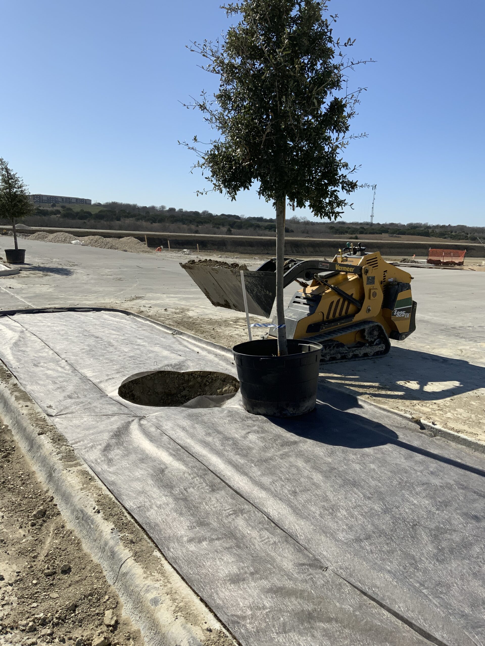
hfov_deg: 48.2
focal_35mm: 29
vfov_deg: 61.7
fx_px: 542
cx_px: 242
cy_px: 323
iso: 20
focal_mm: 3
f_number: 1.8
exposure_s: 1/3534
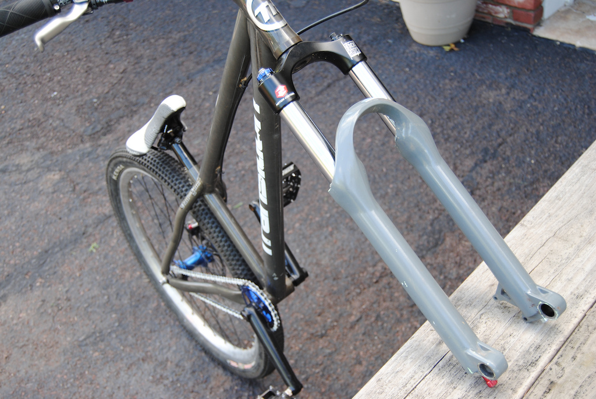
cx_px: 298
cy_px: 200
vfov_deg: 29.9
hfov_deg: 43.6
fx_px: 746
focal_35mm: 45
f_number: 4.2
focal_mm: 30
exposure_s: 1/80
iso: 200
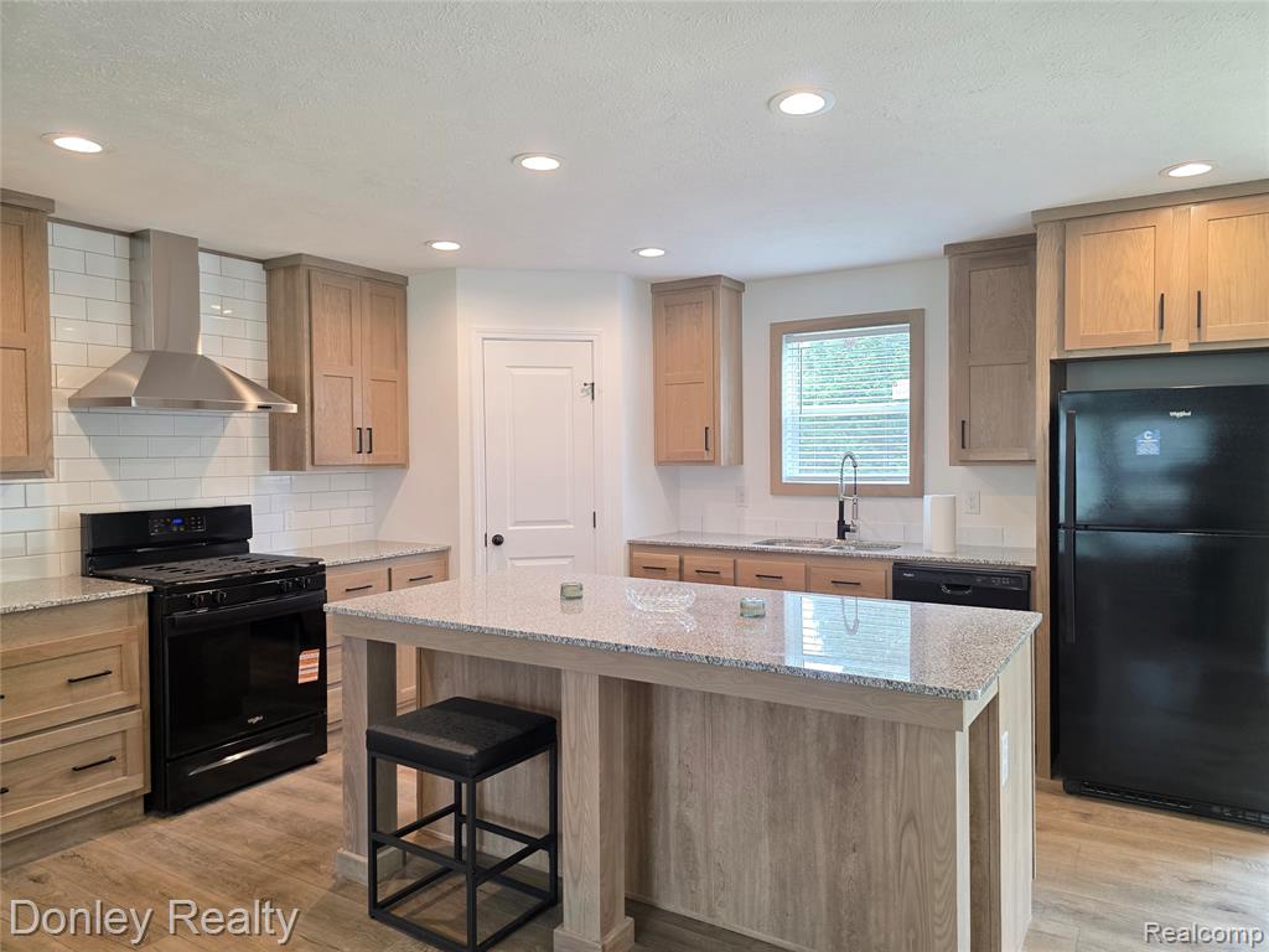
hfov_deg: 73.9
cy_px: 476
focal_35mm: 23
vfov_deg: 58.9
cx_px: 634
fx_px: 843
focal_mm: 6.3
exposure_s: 1/120
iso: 160
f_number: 1.7
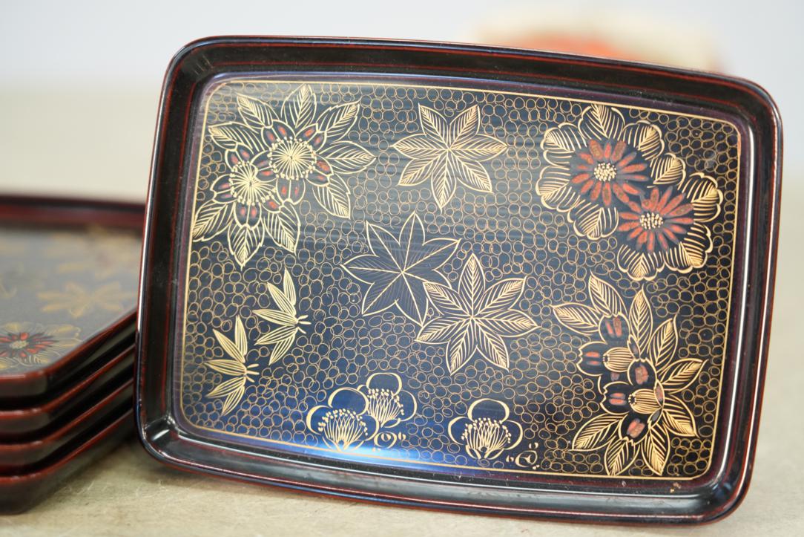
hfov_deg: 19.5
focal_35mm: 105
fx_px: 2345
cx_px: 402
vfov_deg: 13.0
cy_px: 268
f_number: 4
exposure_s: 1/125
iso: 2500
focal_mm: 105
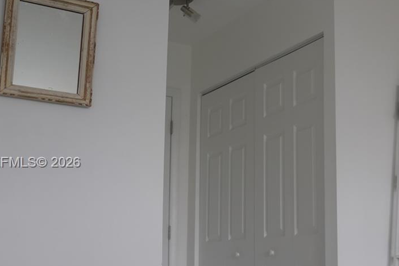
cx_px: 358
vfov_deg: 23.7
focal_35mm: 57
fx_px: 632
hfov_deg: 33.3
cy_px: 163
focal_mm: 25
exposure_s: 1/100
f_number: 2.8
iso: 400
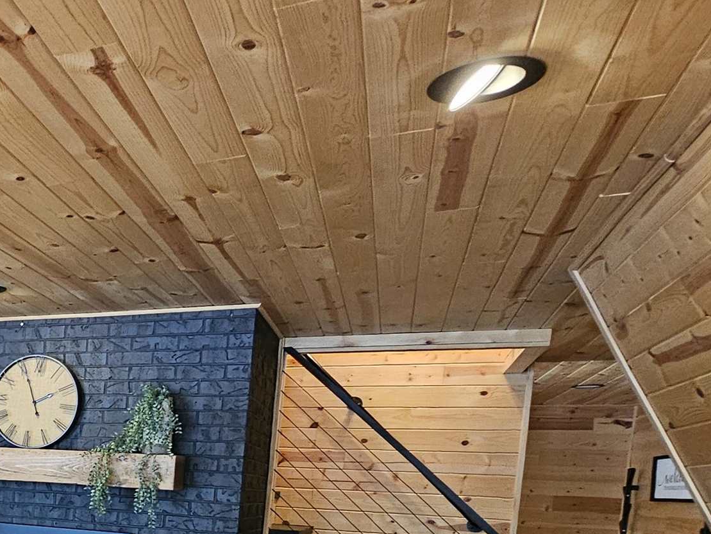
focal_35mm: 36
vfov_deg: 36.1
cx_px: -88
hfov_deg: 40.4
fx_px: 740
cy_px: 523
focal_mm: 2.2
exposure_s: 1/30
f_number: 2.2
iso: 320
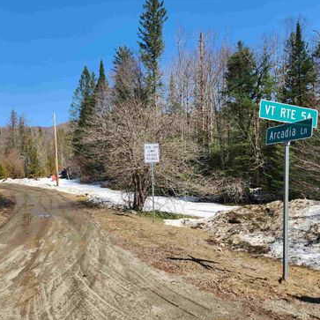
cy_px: 156
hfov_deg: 56.9
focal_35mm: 28
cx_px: 131
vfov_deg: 57.3
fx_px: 293
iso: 20
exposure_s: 1/1245
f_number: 1.8
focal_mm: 5.4
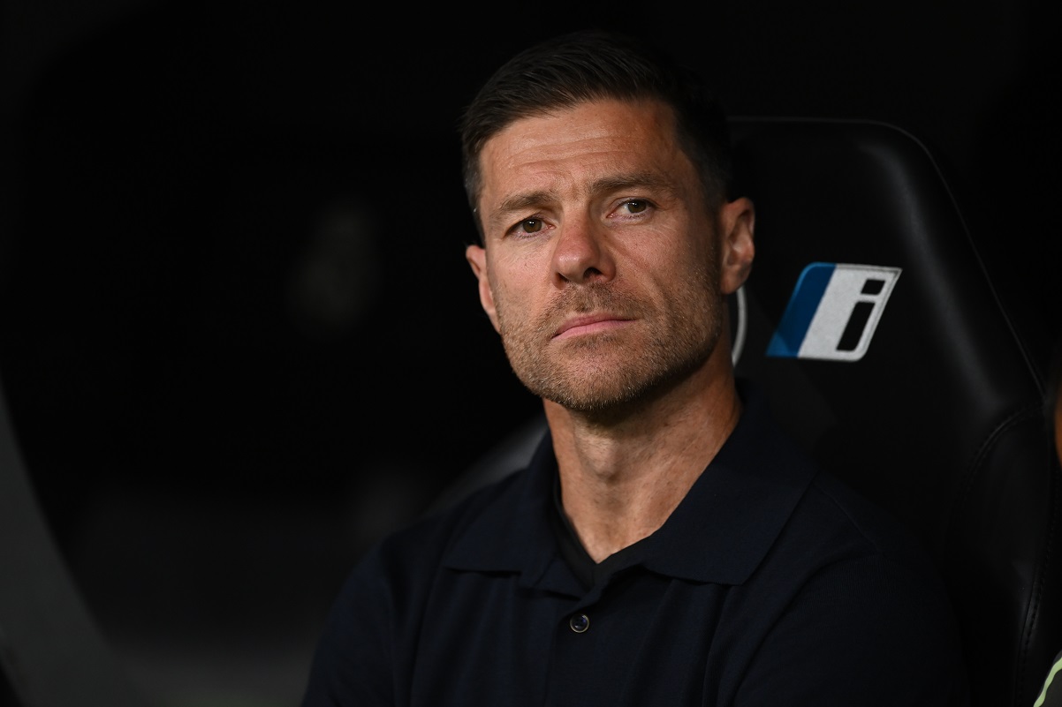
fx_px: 11798
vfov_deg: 3.4
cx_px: 531
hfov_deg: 5.2
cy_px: 354
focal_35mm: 400
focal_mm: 400
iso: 2000
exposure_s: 1/1000
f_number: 3.2
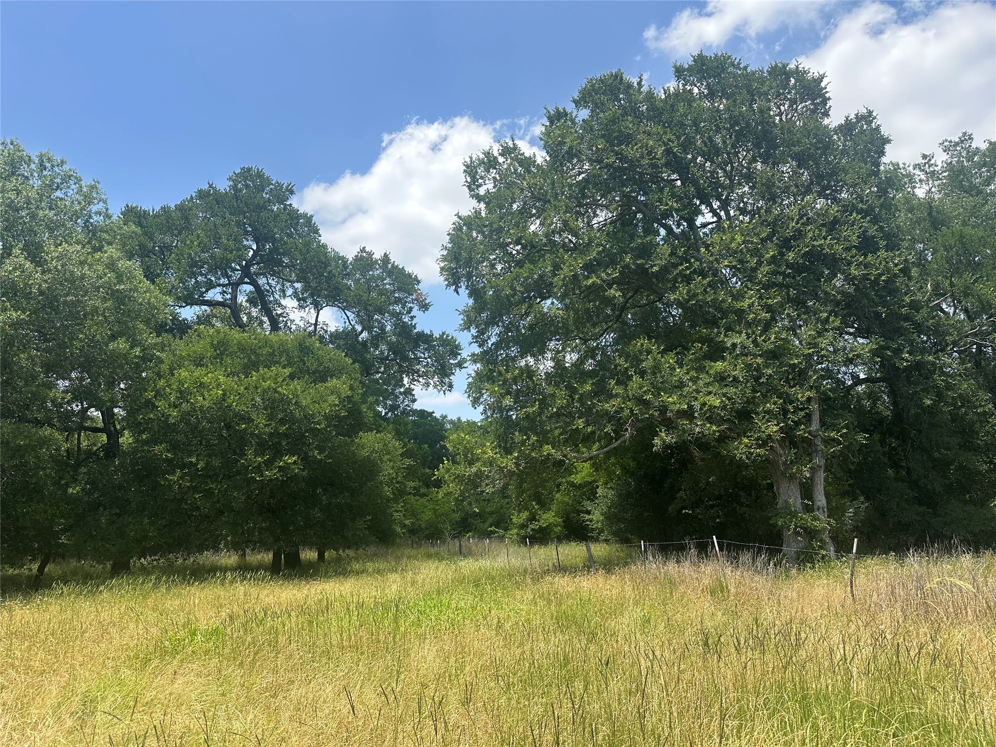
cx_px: 498
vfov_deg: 56.8
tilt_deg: +12.7
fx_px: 691
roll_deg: +1.8
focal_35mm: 24
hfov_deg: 71.6
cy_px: 374
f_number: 1.78
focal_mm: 6.86
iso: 80
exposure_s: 1/2809
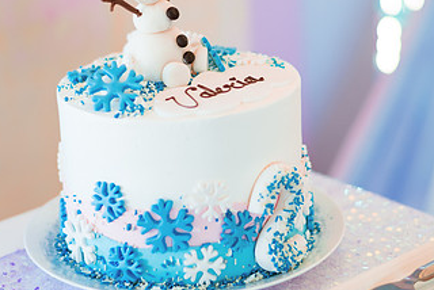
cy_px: 85
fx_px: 1267
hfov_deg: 19.4
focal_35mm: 105
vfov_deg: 13.0
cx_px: 254
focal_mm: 58
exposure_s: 1/500
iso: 640
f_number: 1.4
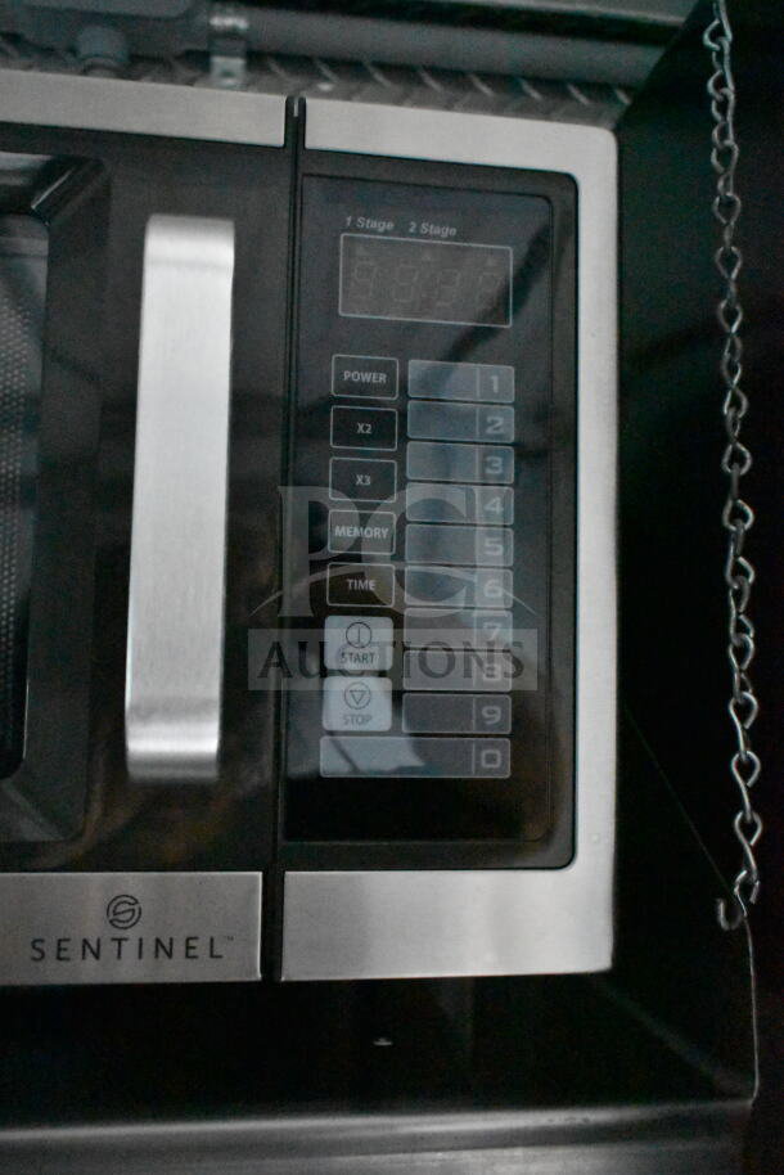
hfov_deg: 40.0
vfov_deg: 57.2
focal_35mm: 33
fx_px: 1077
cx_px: 392
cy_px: 588
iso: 25600
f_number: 3.8
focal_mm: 22
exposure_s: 1/4000
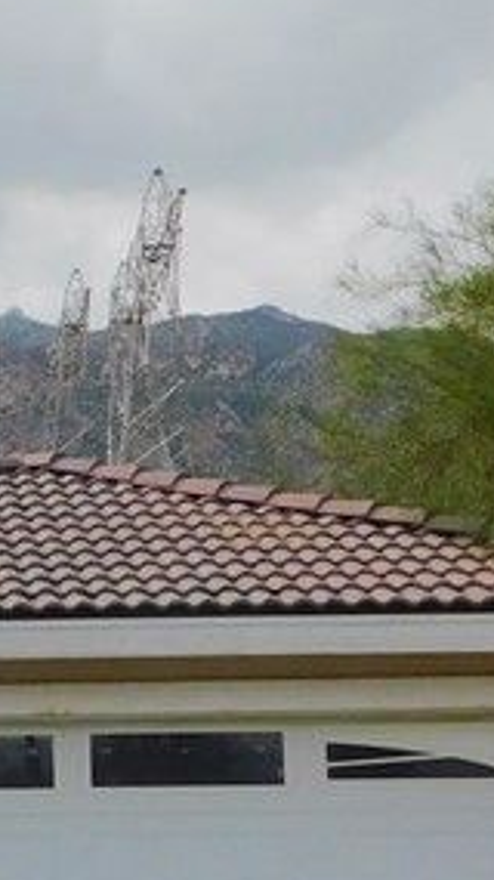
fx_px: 2099
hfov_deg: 12.6
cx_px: -306
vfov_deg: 23.3
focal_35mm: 90
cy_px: 702
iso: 125
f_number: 6
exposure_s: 1/500
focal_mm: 4
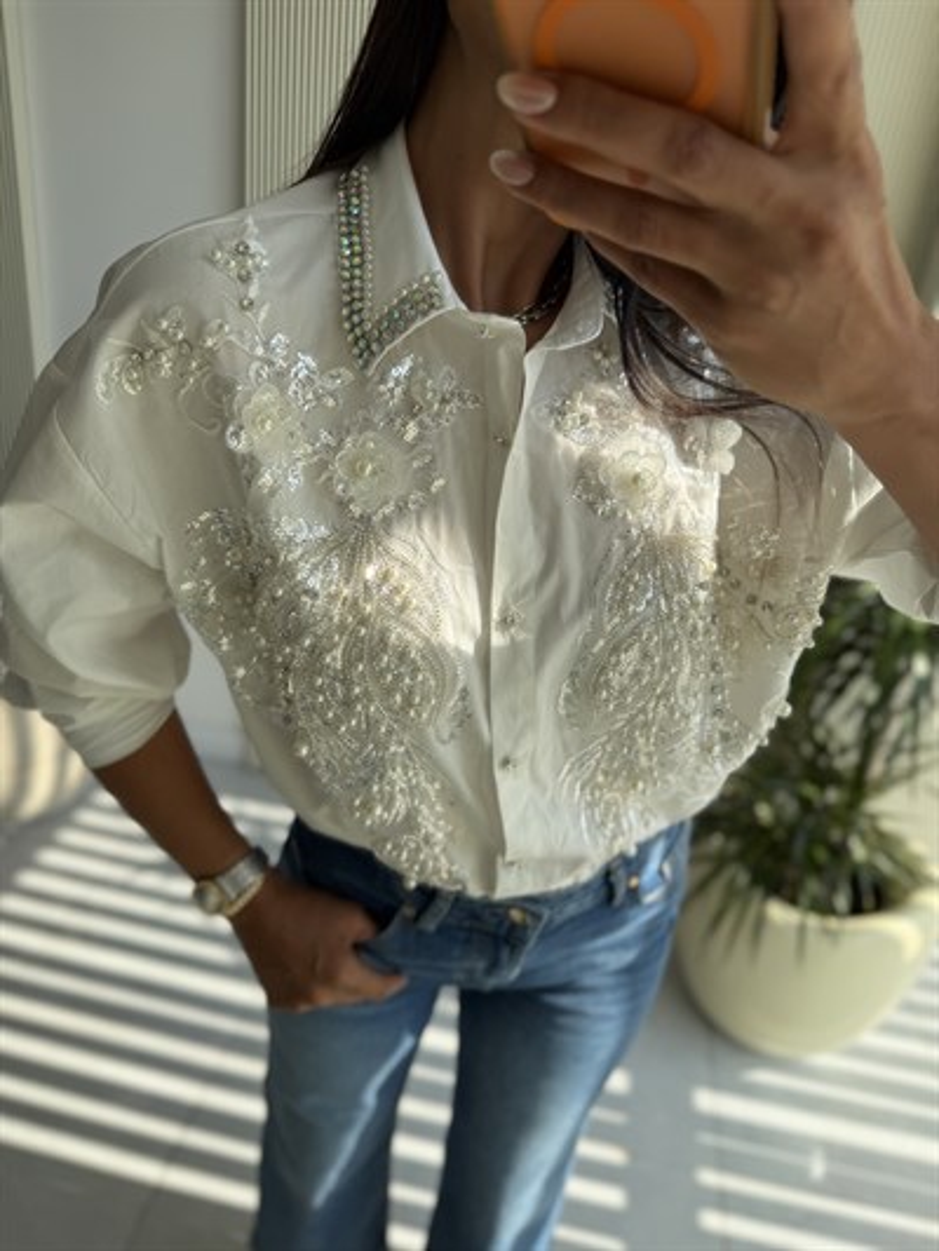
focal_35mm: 24
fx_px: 868
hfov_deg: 56.8
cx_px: 470
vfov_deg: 71.6
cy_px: 626
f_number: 1.78
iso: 80
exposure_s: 1/1689
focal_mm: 6.76
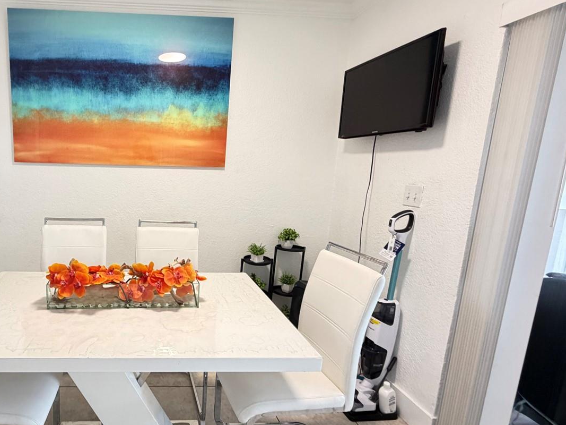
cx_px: 154
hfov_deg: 74.4
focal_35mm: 21
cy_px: 223
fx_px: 343
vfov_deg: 63.4
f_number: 2.2
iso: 320
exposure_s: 1/93
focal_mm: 2.22
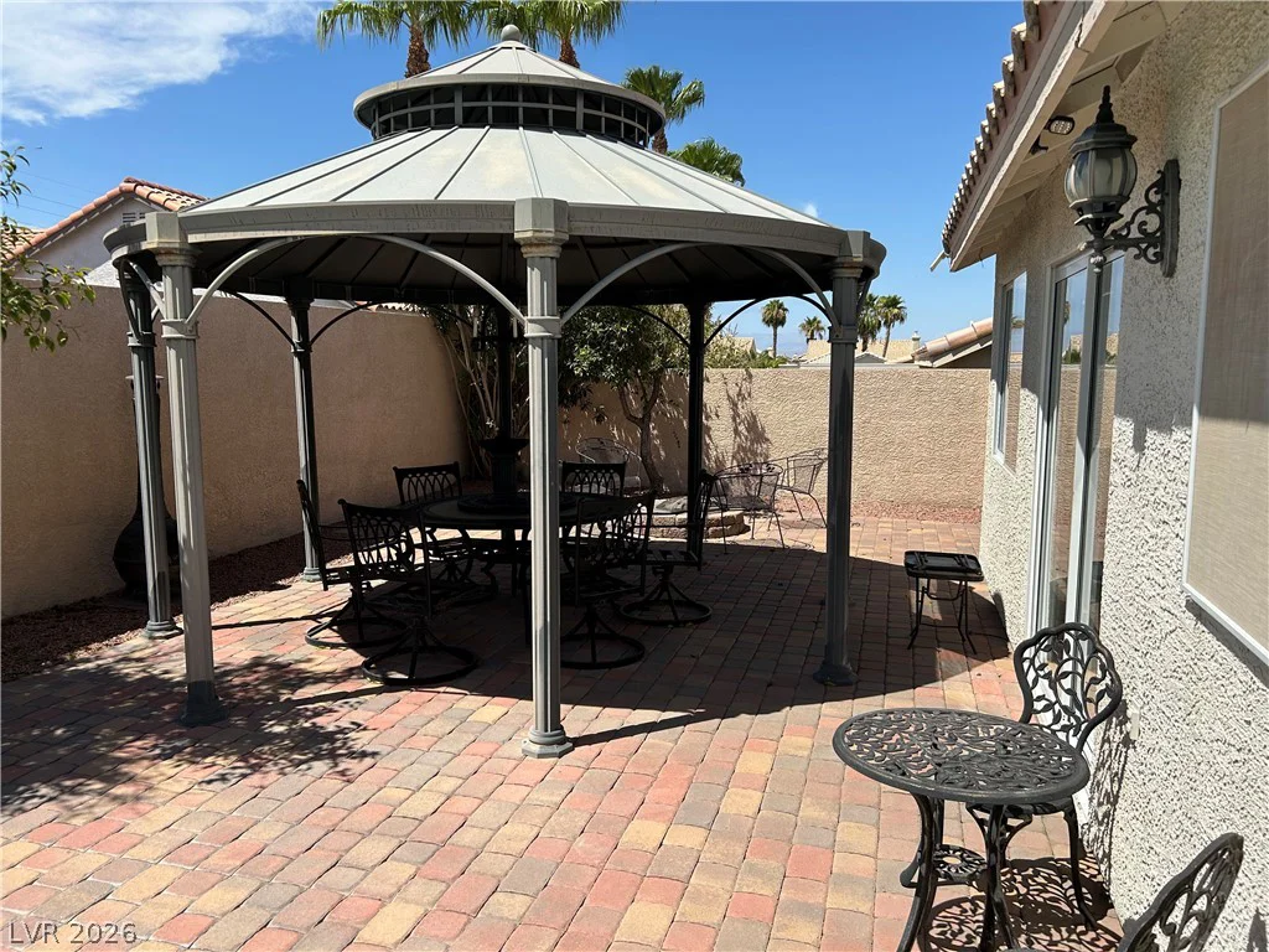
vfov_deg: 53.1
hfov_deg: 67.3
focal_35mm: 26
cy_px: 476
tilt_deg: -7.2
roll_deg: +0.4
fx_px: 953
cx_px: 634
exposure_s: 1/4444
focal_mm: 5.7
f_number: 1.5
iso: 50
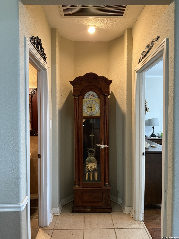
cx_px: 90
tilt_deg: -1.5
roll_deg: +0.2
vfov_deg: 71.6
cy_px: 120
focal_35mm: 24
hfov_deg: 56.8
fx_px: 165
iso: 500
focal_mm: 6.76
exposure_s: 1/60
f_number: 1.78
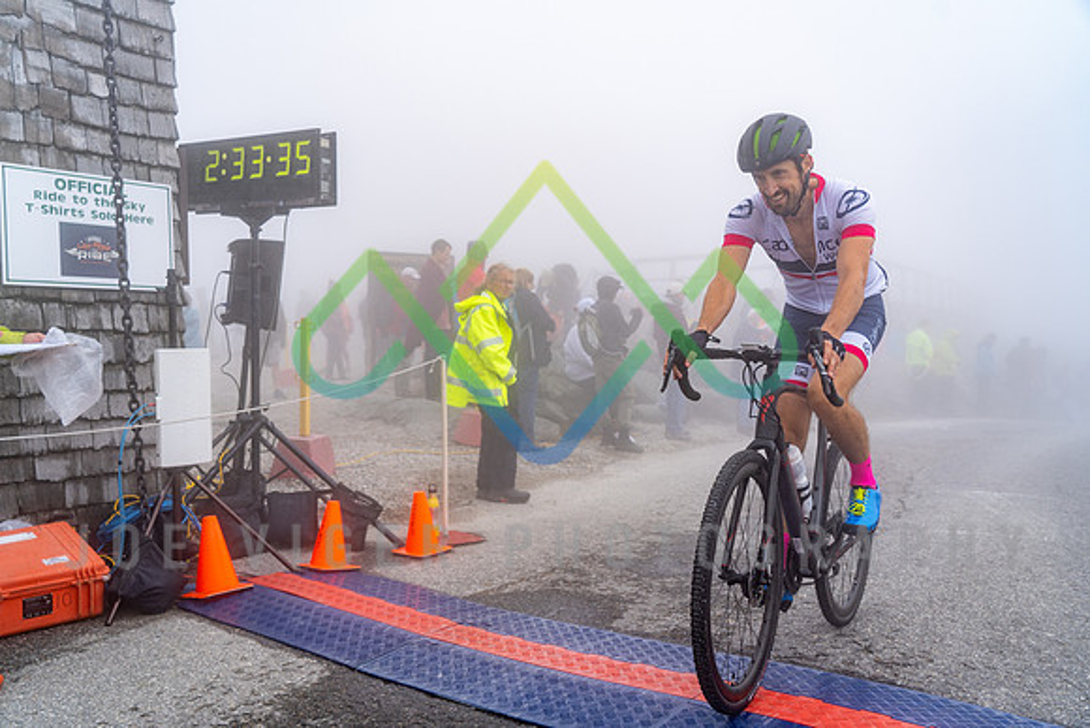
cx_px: 545
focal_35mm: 30
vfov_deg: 43.6
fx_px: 909
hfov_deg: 61.9
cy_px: 364
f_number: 4.5
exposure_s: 1/1000
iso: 125
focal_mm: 30
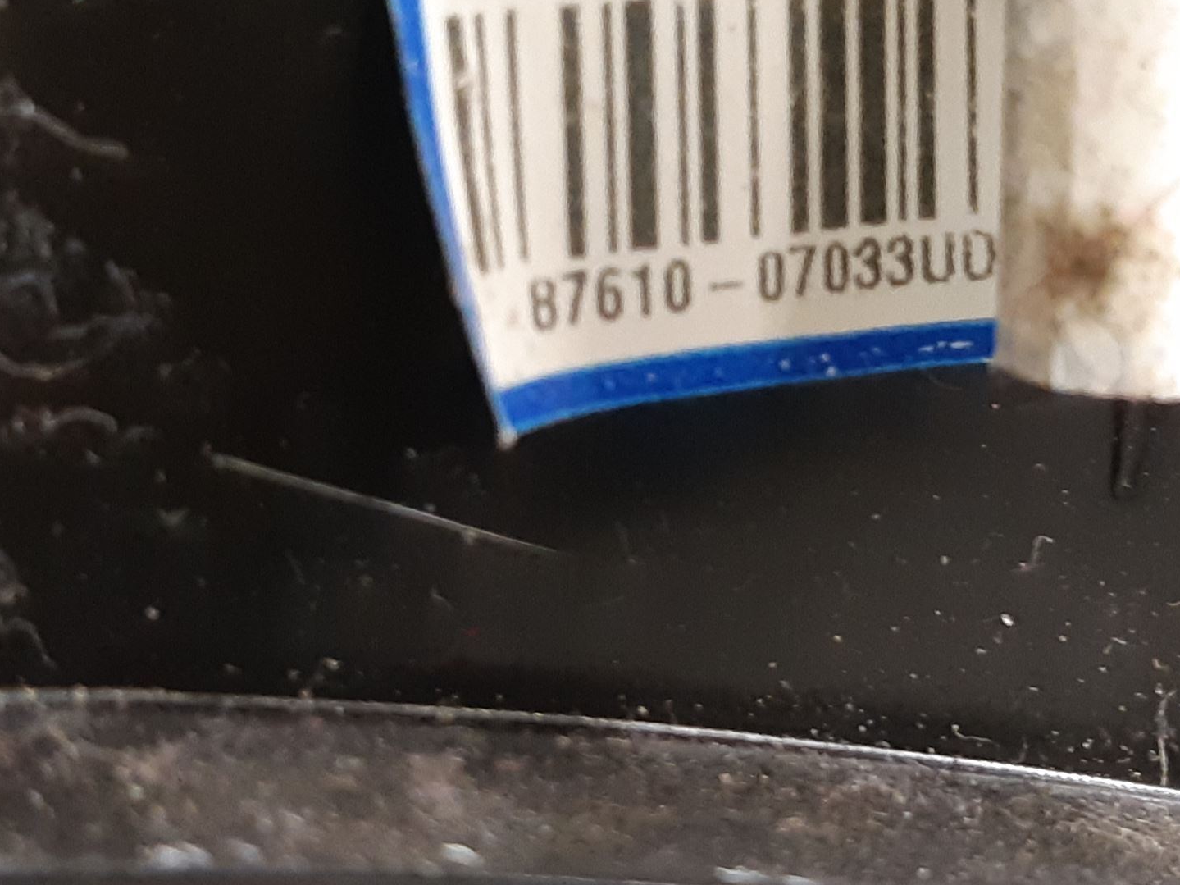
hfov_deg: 49.9
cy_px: 268
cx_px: 690
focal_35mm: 37
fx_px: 1261
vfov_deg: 38.1
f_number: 1.7
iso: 250
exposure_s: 1/25
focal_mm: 3.93
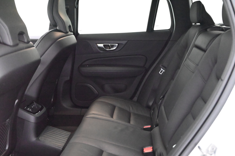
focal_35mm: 42
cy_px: 78
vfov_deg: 31.9
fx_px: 274
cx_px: 118
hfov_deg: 46.4
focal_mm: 41
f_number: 5.6
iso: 25600
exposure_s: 1/60
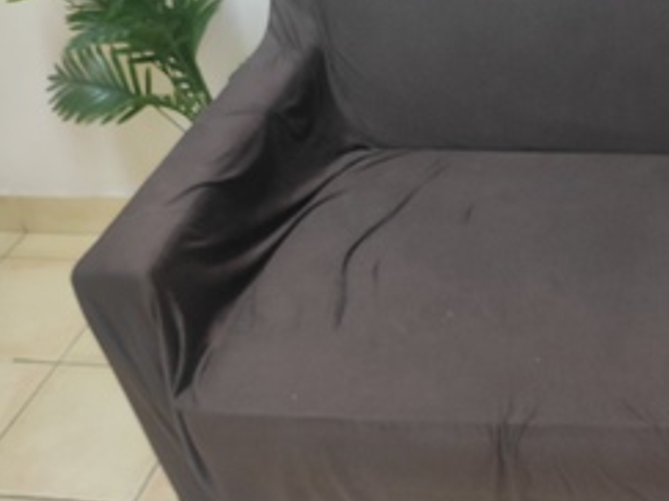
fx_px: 618
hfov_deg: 50.5
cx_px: 600
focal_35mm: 32
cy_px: 301
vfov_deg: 43.9
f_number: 1.79
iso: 712
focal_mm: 4.74
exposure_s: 1/20
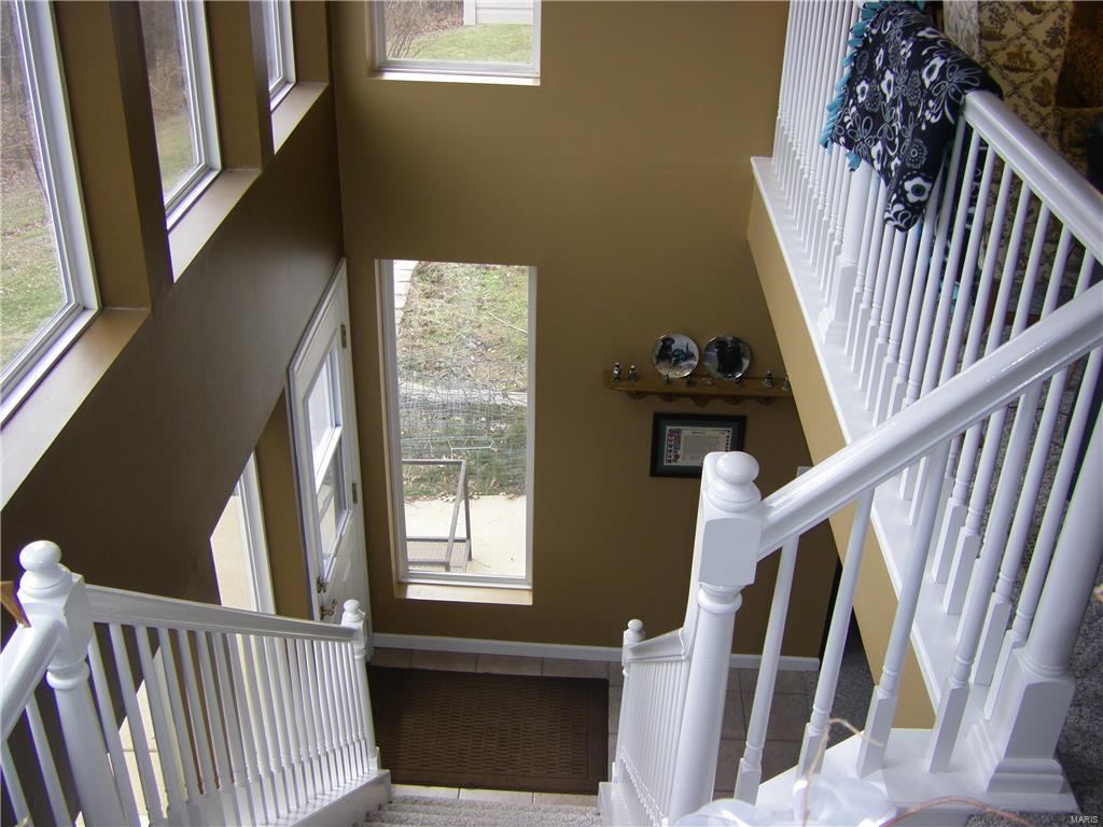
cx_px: 552
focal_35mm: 38
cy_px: 414
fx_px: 1211
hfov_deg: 49.0
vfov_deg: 37.7
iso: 80
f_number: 3.5
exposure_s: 1/50
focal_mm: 6.3
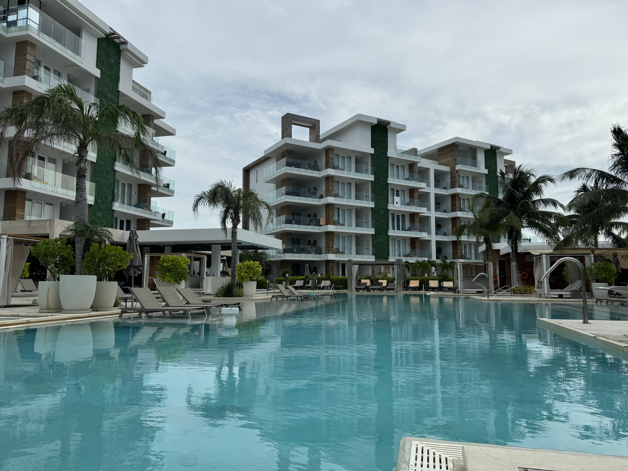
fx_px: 435
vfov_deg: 56.8
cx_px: 314
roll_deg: -0.9
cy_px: 236
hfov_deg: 71.6
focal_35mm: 24
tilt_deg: +4.9
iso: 80
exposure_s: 1/4950
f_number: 1.78
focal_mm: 6.76
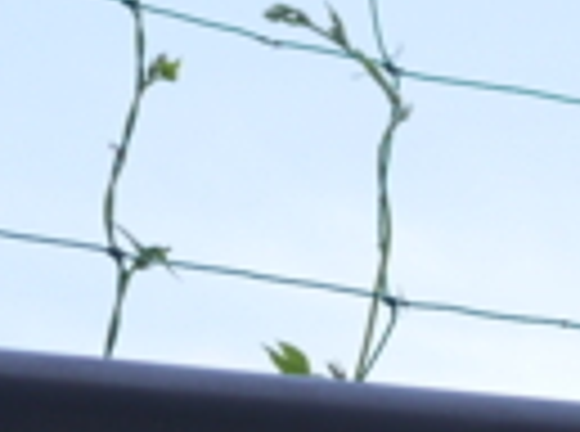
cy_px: -130
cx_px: 508
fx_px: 3743
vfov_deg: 6.5
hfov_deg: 8.8
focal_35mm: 224
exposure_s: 1/1600
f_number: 2.5
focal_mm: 20
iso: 160
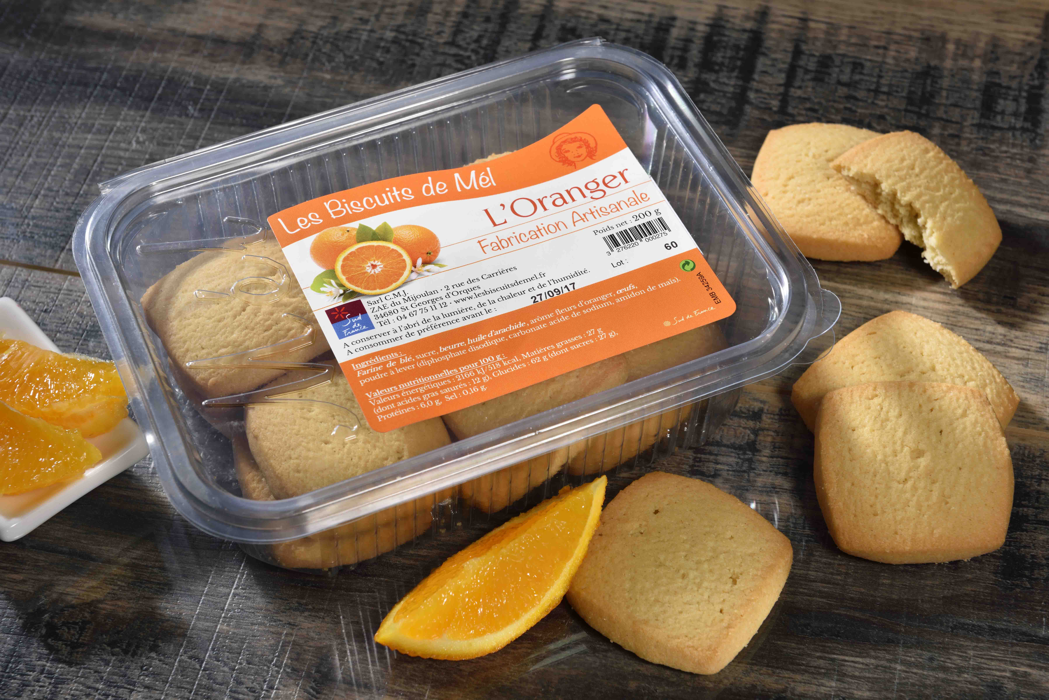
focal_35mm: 66
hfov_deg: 30.5
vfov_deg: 20.6
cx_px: 524
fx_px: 1924
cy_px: 350
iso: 160
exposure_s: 1/160
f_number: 13
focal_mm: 66
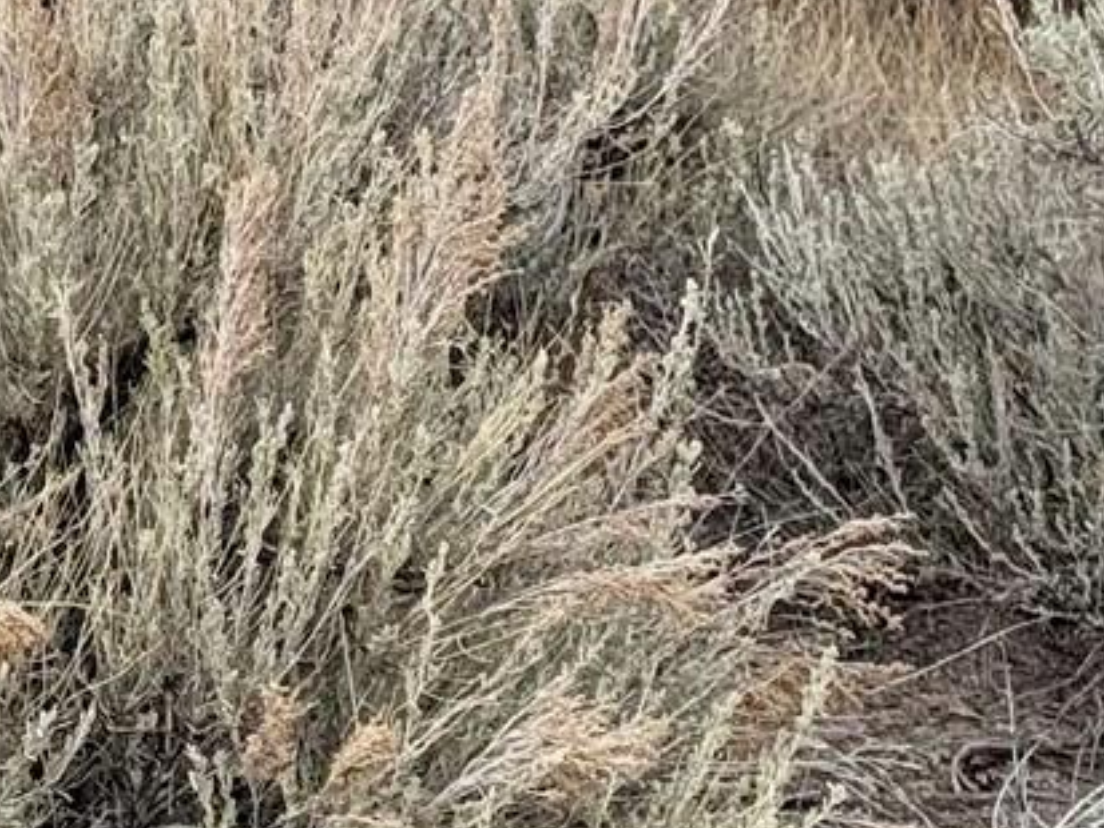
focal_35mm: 186
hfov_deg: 10.0
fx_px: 5934
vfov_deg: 7.9
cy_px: -96
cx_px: -976
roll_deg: -0.4
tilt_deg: -11.9
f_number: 1.78
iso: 64
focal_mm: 6.76
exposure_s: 1/2611
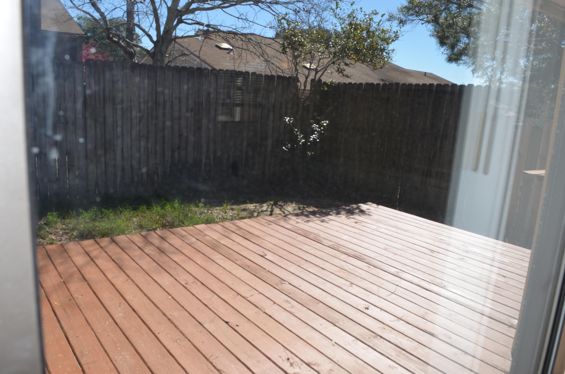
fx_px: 423
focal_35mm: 27
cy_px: 187
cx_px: 282
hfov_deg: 67.5
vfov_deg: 47.7
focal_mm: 18
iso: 100
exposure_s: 1/200
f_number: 9
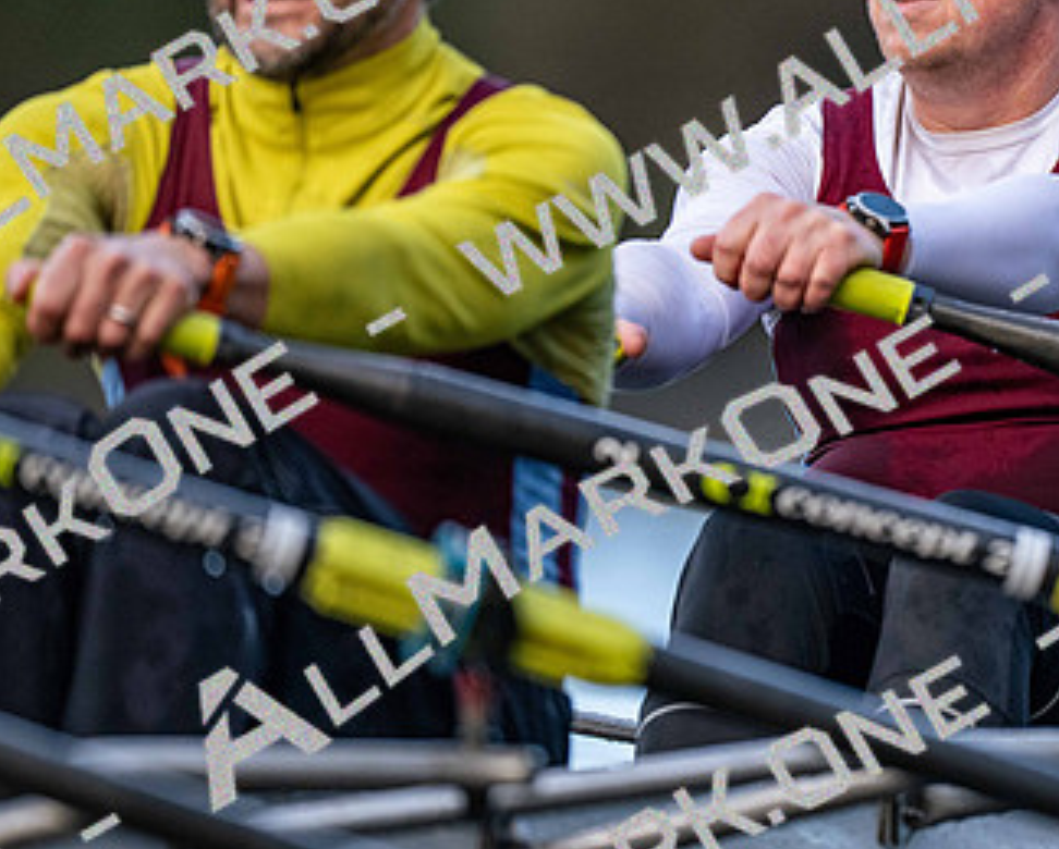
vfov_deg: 1.5
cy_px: 305
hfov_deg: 1.9
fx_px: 31600
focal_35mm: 1007
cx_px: 863
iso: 2500
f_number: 4
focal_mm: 600
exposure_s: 1/2500
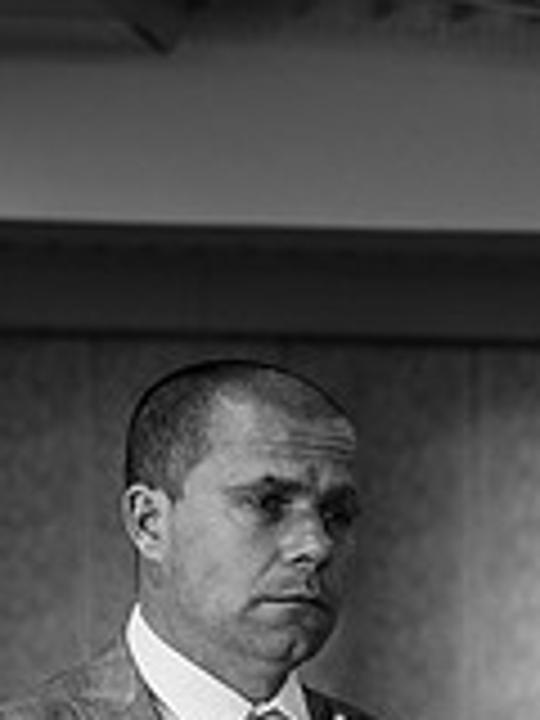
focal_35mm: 122
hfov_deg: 11.4
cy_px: 855
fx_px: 2538
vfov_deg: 15.6
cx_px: 904
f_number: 2.5
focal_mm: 35
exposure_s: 1/200
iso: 320
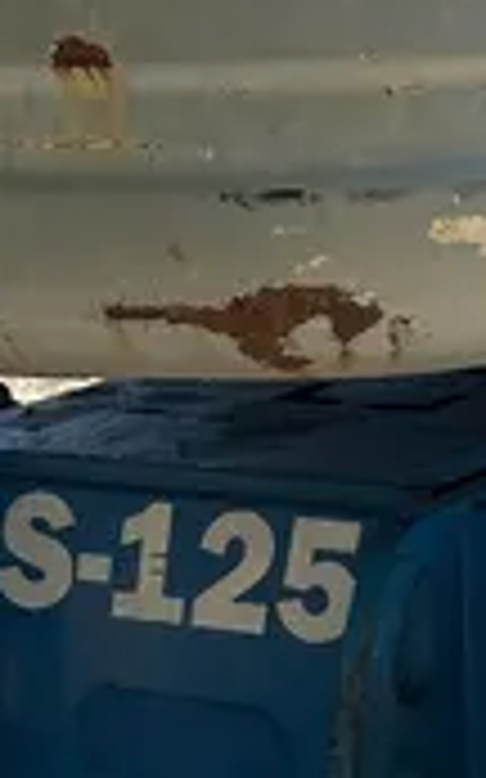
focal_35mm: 117
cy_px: 200
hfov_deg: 10.7
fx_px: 2482
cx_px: 770
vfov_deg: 17.7
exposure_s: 1/3623
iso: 50
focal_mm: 5.96
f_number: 1.6
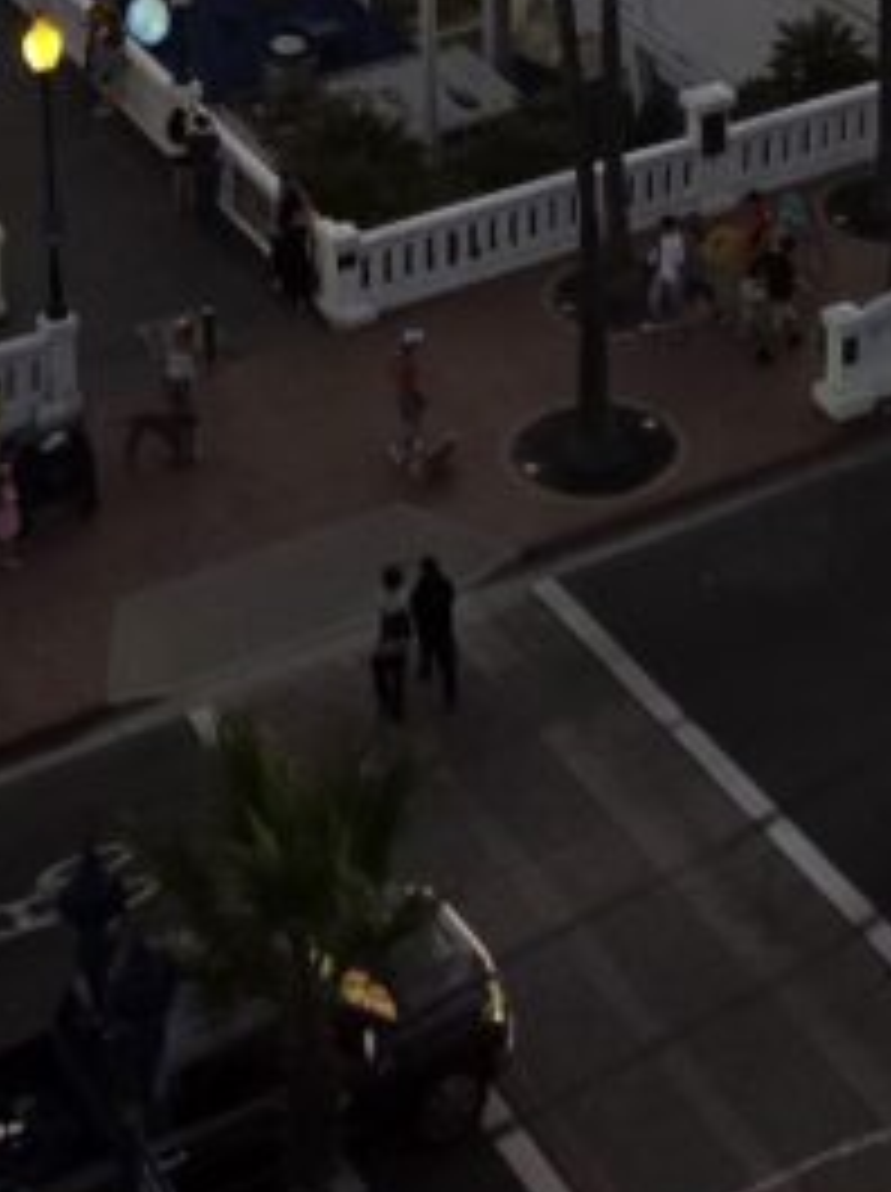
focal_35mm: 89
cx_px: 612
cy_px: -760
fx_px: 3062
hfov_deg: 16.5
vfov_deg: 18.6
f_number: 1.8
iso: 32
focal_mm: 5.4
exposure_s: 1/60
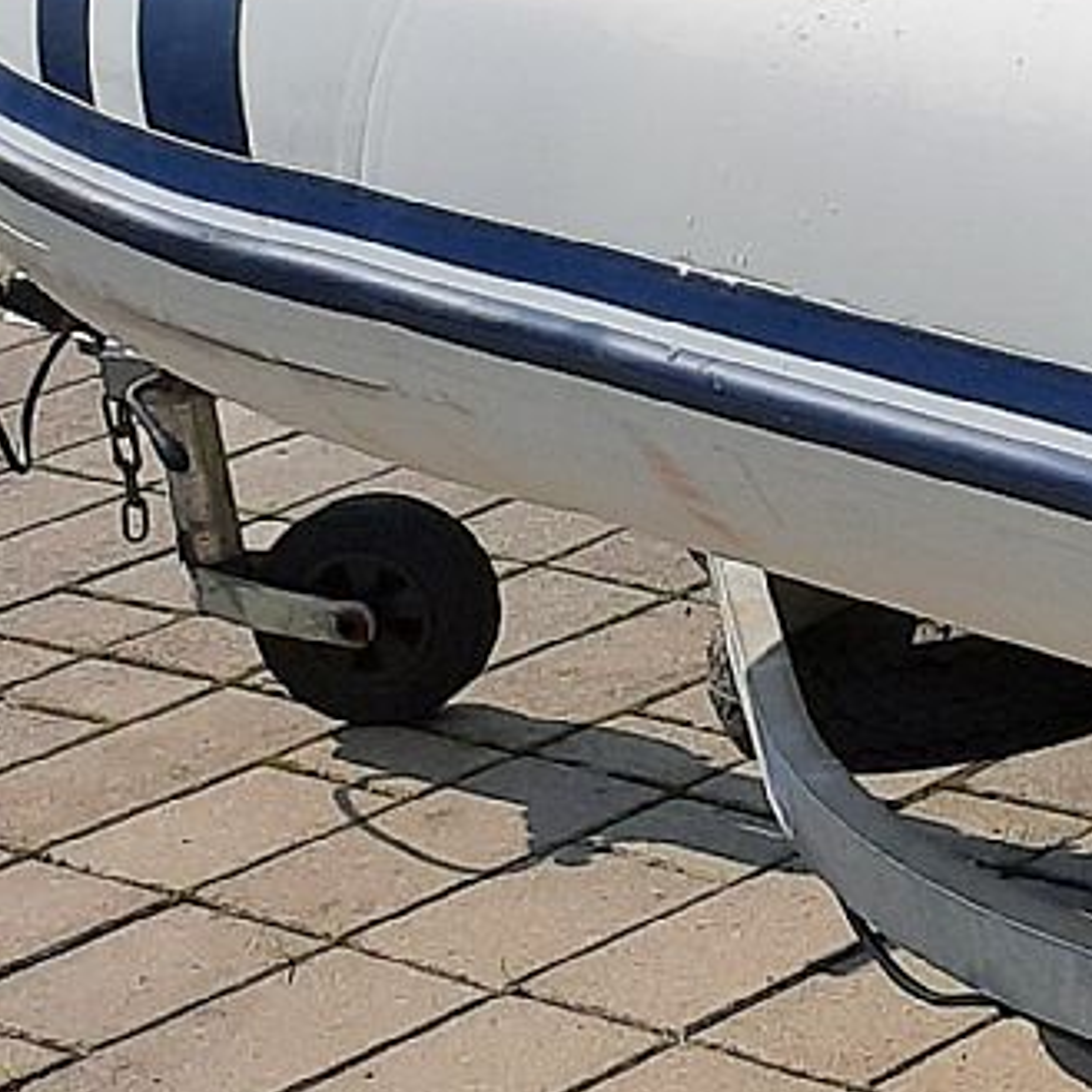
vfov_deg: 12.9
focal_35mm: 129
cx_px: 2918
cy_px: -475
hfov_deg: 10.7
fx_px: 4604
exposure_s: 1/1631
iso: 32
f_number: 2
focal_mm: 4.6
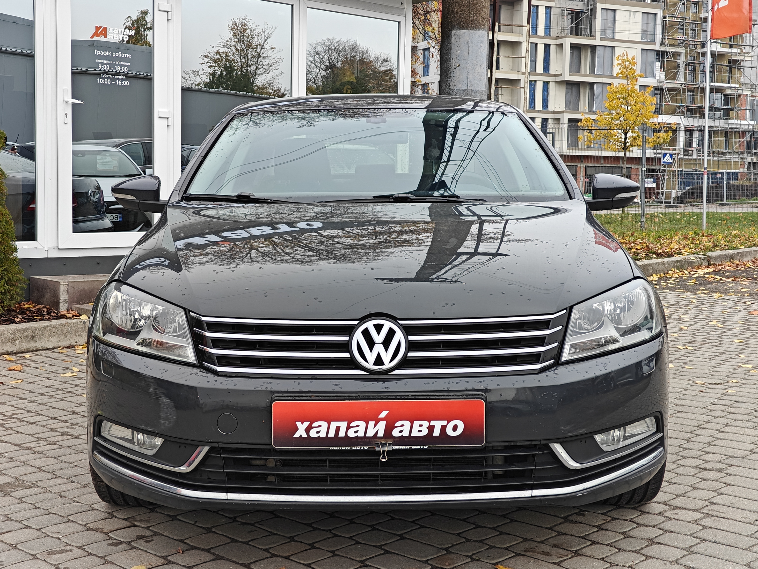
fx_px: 1029
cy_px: 284
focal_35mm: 47
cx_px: 379
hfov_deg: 40.4
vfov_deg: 30.9
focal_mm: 7.08
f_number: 2
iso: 50
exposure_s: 1/403
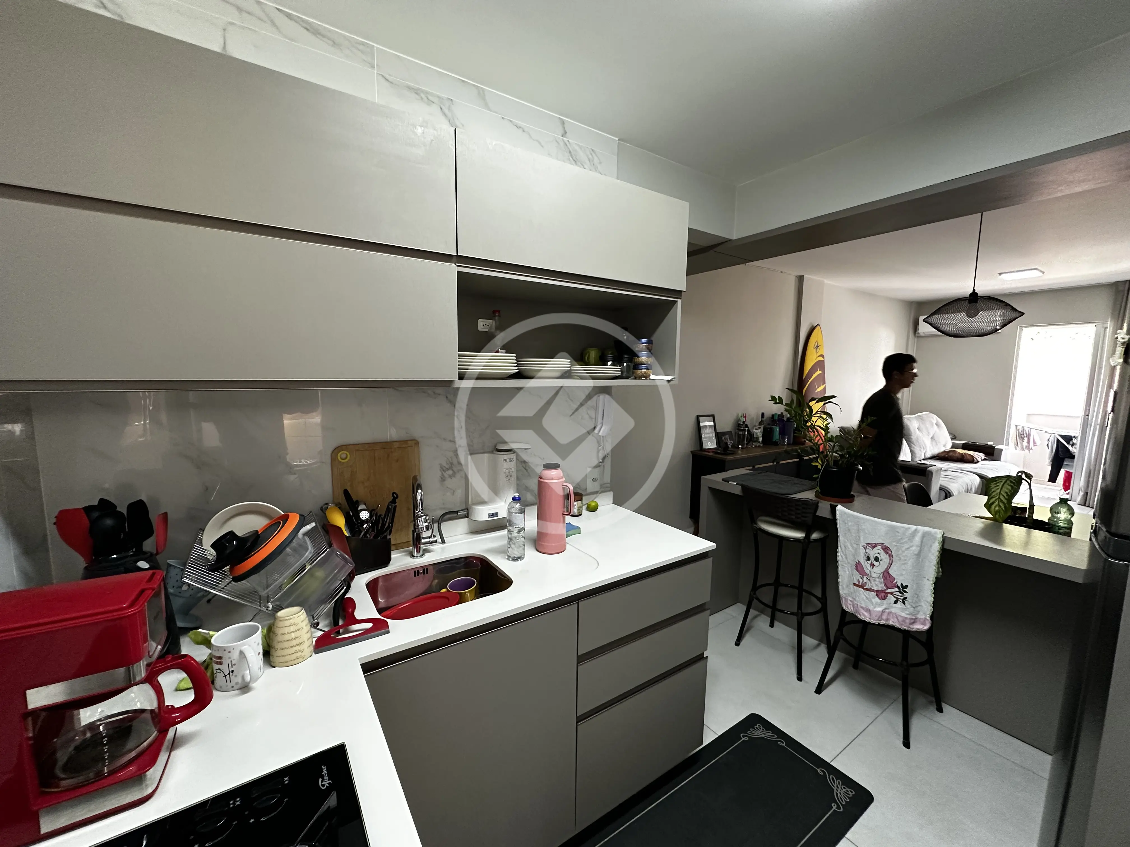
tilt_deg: -7.2
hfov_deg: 102.1
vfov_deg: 85.7
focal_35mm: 14
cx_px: 565
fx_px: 457
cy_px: 424
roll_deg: -1.0
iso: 250
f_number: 2.2
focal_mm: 2.22
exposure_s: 1/60
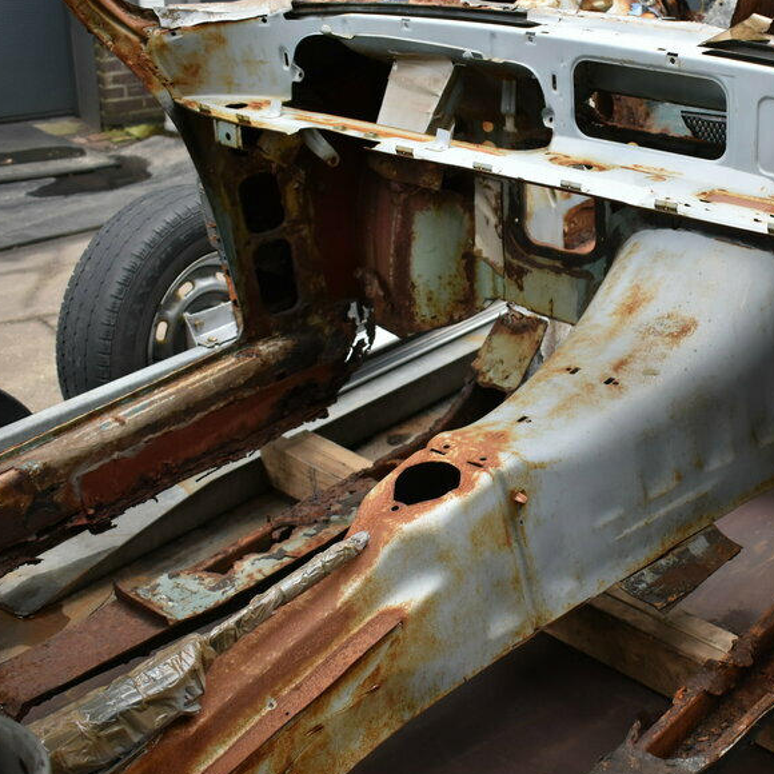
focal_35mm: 58
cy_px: 398
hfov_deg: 28.8
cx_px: 633
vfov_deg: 29.6
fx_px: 1467
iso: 640
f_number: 3.8
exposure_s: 1/250
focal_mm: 22
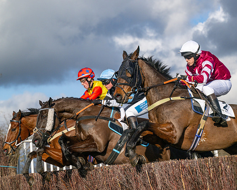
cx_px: 127
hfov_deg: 16.0
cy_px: 96
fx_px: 844
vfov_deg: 12.8
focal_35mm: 120
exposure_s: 1/8000
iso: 400
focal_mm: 98
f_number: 4
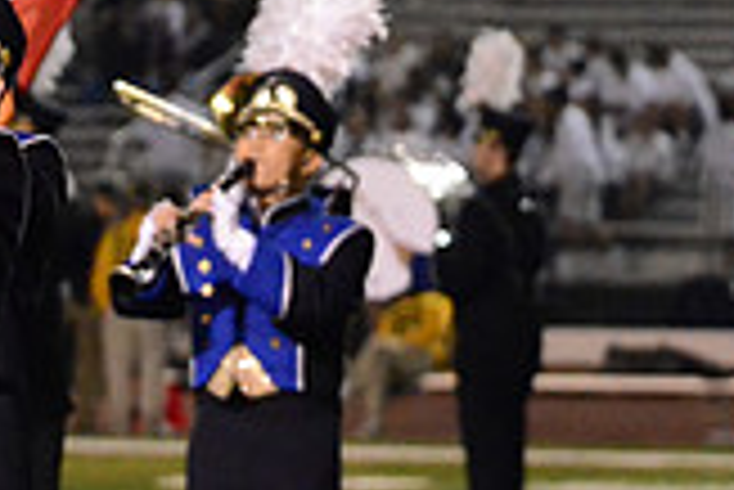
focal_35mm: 1063
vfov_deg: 1.3
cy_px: 252
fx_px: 21692
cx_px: -270
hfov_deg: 1.9
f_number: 3.2
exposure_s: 1/640
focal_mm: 200
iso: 6400
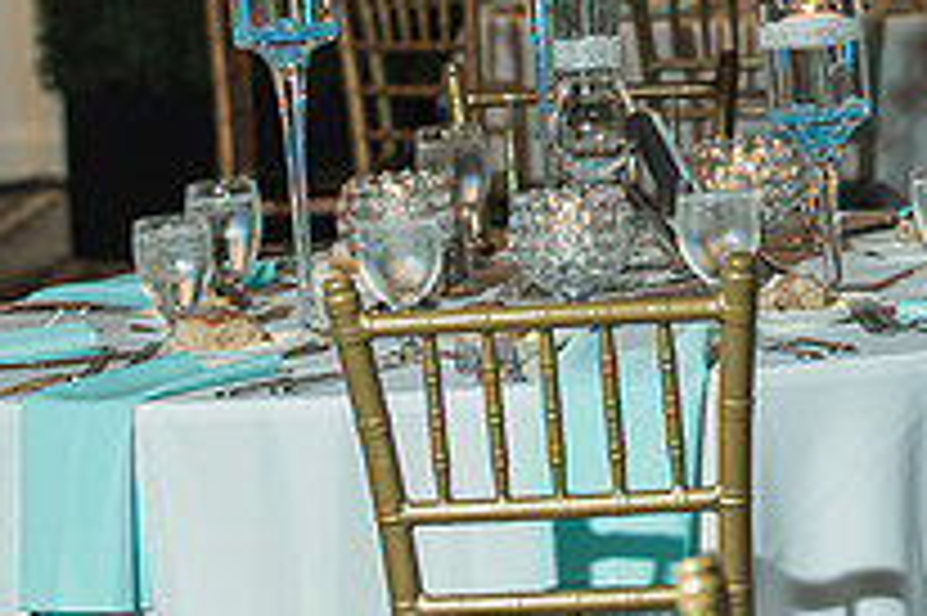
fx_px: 6123
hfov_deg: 8.6
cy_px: -99
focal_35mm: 238
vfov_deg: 5.7
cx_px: 1009
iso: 1250
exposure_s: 1/100
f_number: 4
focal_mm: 80
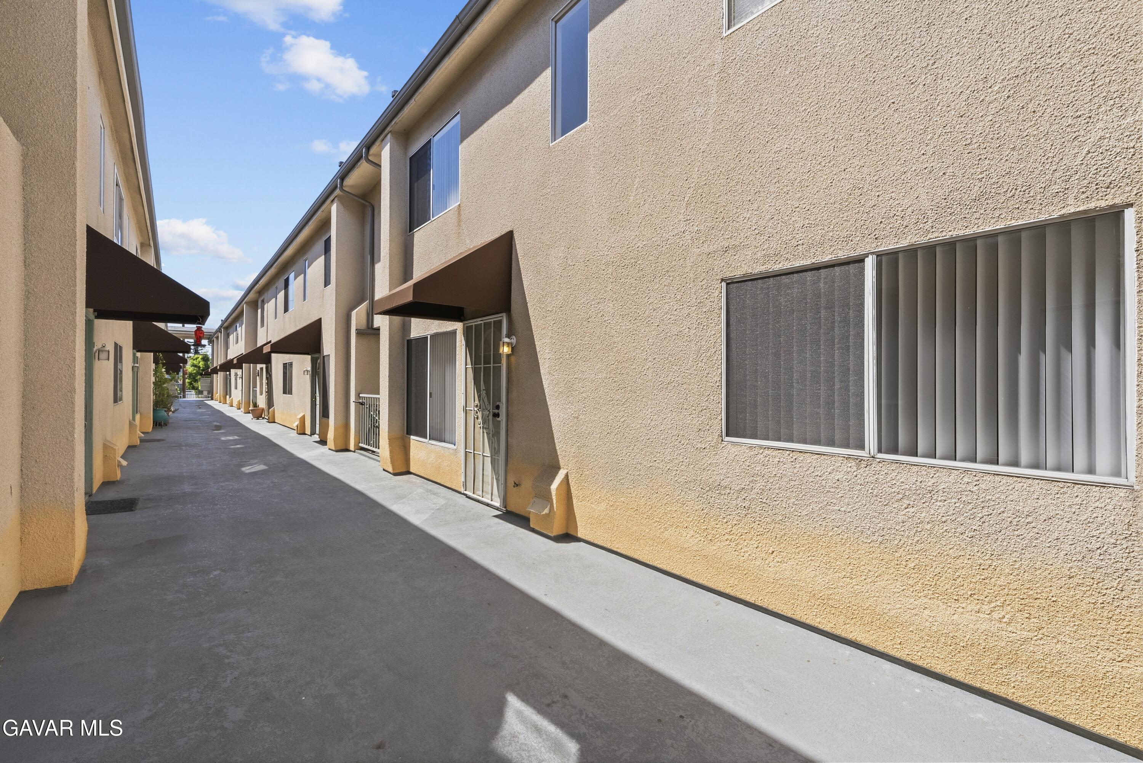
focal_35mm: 15
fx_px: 476
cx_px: 572
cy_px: 382
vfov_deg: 77.4
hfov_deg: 100.4
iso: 250
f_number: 9
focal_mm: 15
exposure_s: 1/400
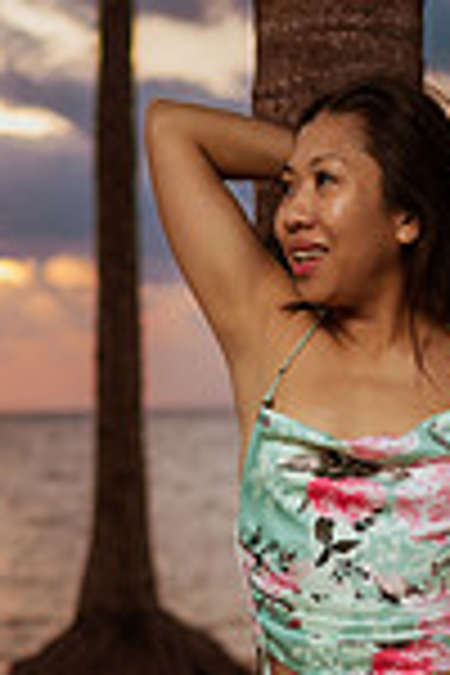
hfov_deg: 12.9
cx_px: 400
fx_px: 1969
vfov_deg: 19.1
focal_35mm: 105
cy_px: 616
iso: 50
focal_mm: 35
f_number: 1.8
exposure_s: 1/1600
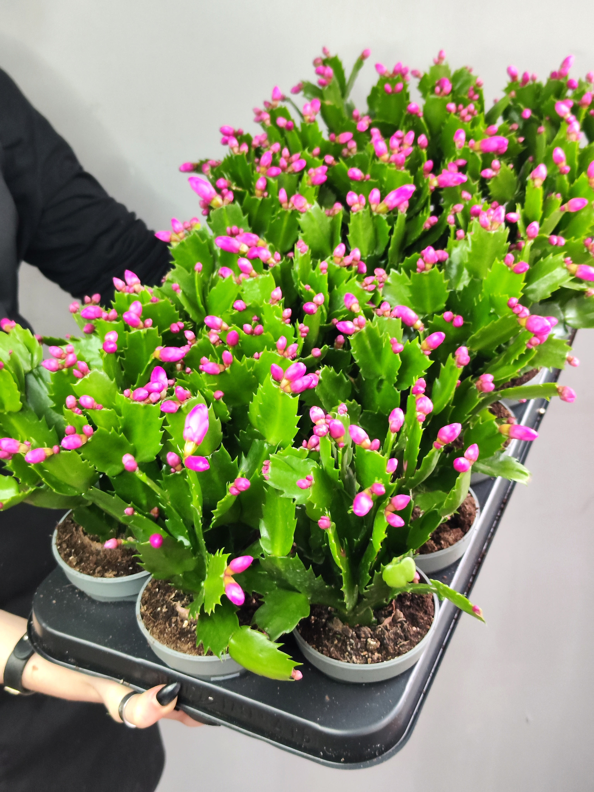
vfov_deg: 73.9
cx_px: 297
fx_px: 526
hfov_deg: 58.9
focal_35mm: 23
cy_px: 396
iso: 1586
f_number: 1.69
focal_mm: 7.01
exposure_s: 1/39.7
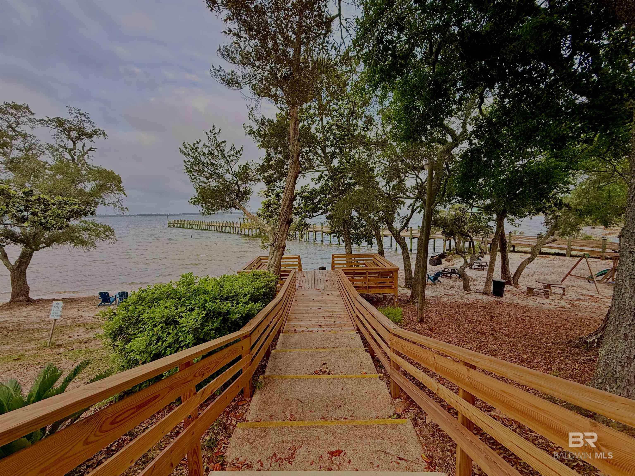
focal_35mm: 14
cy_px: 238
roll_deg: +1.3
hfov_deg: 102.1
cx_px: 318
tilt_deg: -5.4
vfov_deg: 85.7
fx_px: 257
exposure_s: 1/232
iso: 50
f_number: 2.2
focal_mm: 2.22
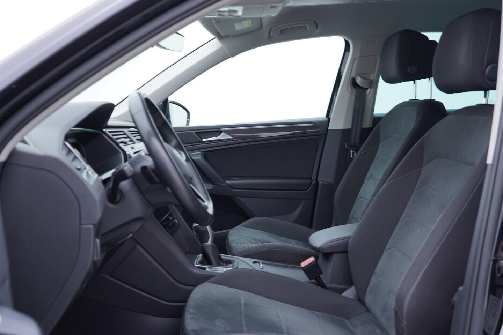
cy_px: 168
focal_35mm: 36
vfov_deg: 36.9
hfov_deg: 53.1
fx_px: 503
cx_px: 252
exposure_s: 1/40
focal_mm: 24
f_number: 2.8
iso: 160
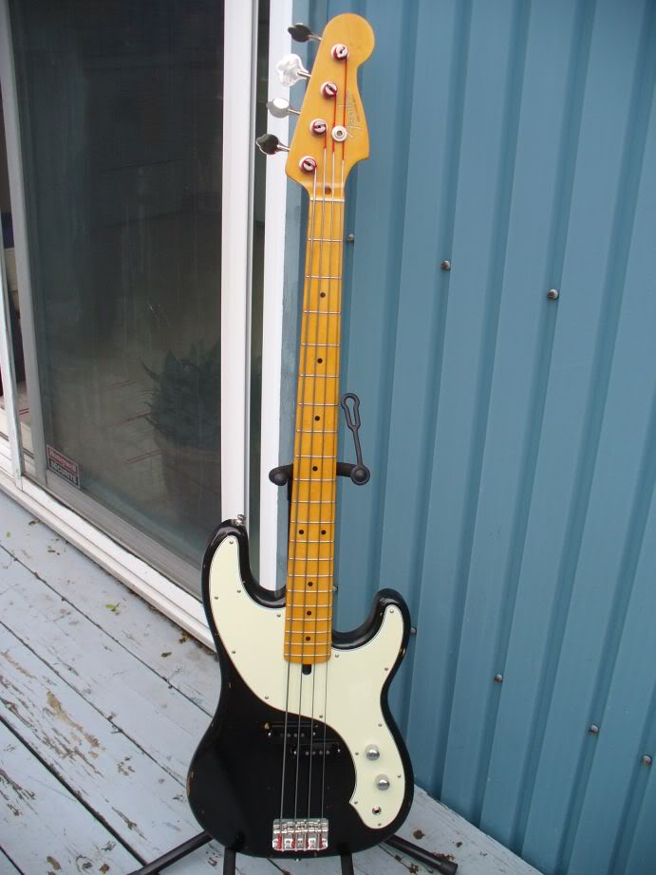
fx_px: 935
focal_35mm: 37
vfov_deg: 50.2
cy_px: 438
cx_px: 328
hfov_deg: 38.6
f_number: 2.8
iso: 64
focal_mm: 6.1
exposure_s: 1/160
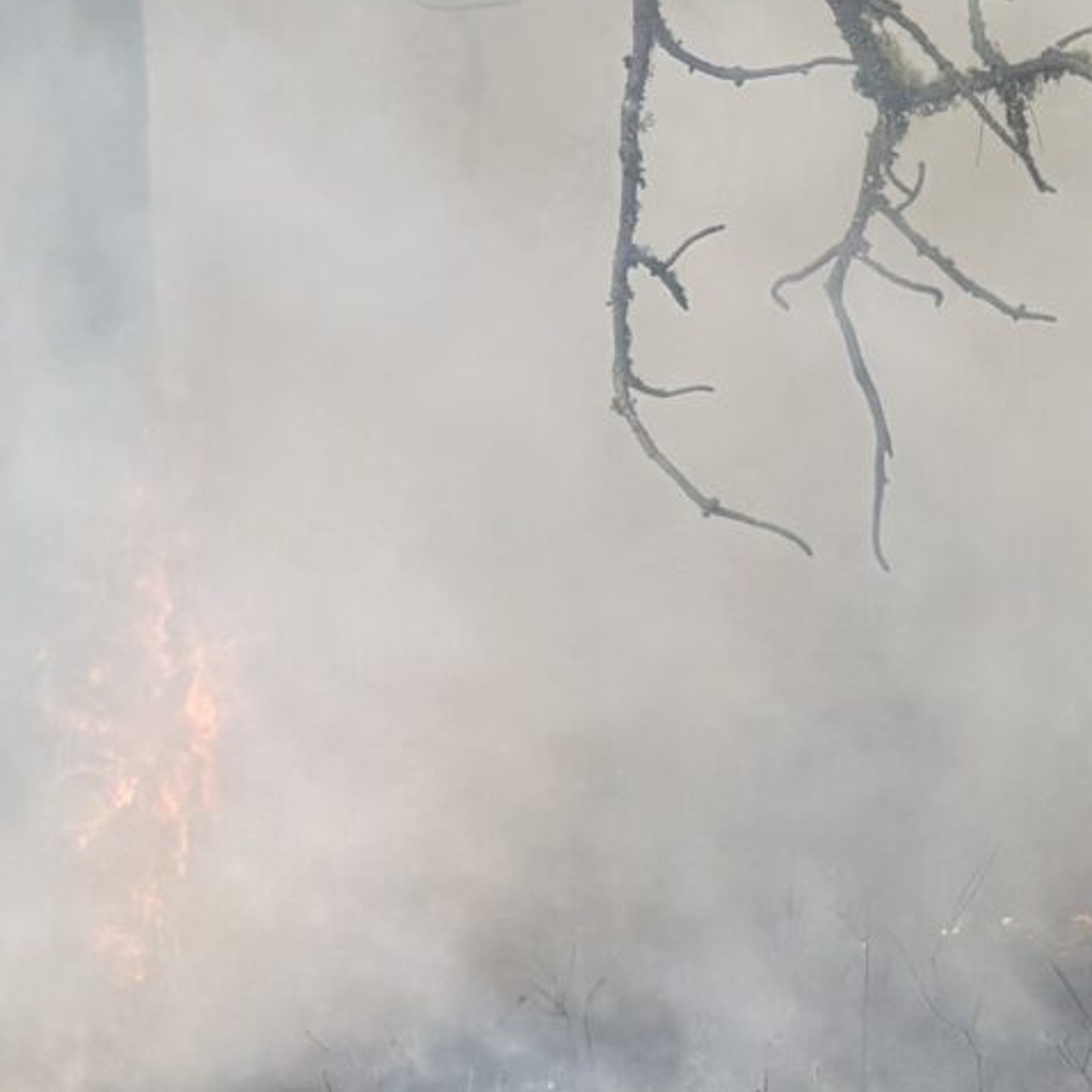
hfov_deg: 14.0
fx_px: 4390
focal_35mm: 123
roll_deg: -0.6
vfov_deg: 14.0
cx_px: 18
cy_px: 1030
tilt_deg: -6.9
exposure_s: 1/850
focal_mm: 5.96
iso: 50
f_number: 1.6
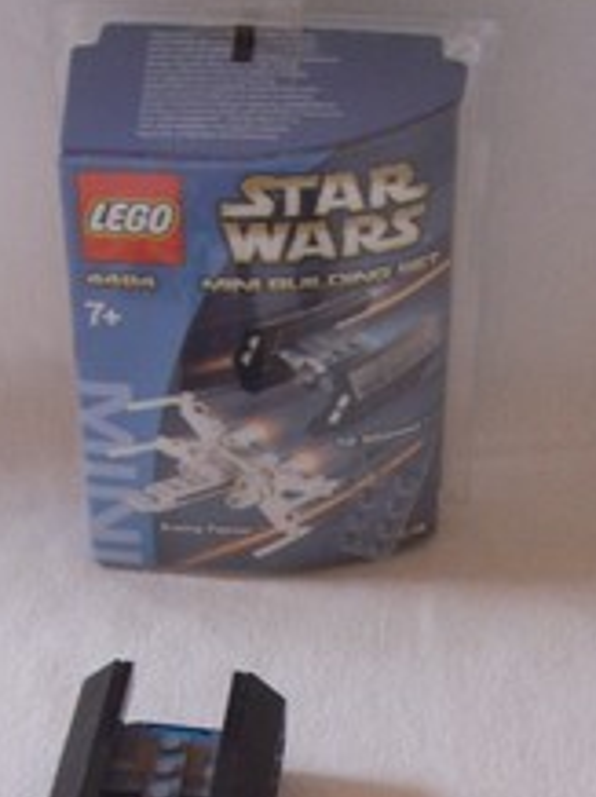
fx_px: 1978
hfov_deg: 17.1
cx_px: 260
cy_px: 768
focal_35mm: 86
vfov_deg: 22.1
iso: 132
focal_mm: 6.6
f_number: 3.5
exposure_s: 1/45
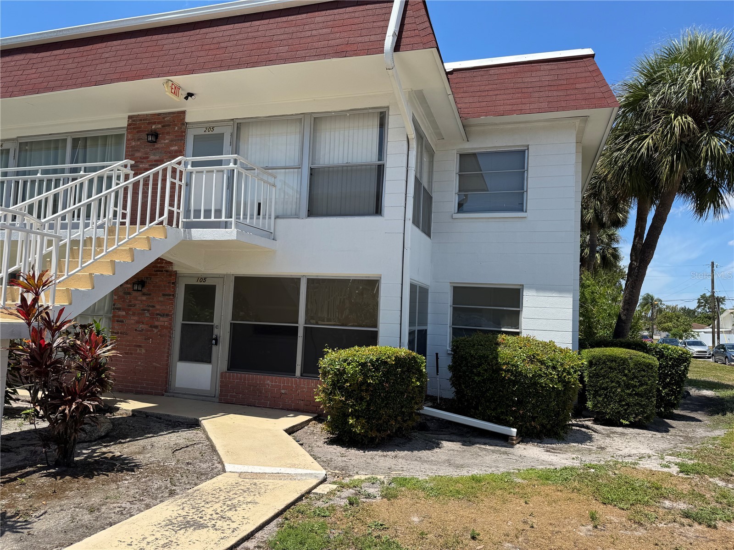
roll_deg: -2.8
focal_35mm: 24
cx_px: 367
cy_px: 275
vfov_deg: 56.8
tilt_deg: +4.0
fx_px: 509
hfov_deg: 71.6
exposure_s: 1/4049
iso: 80
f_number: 1.78
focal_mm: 6.76
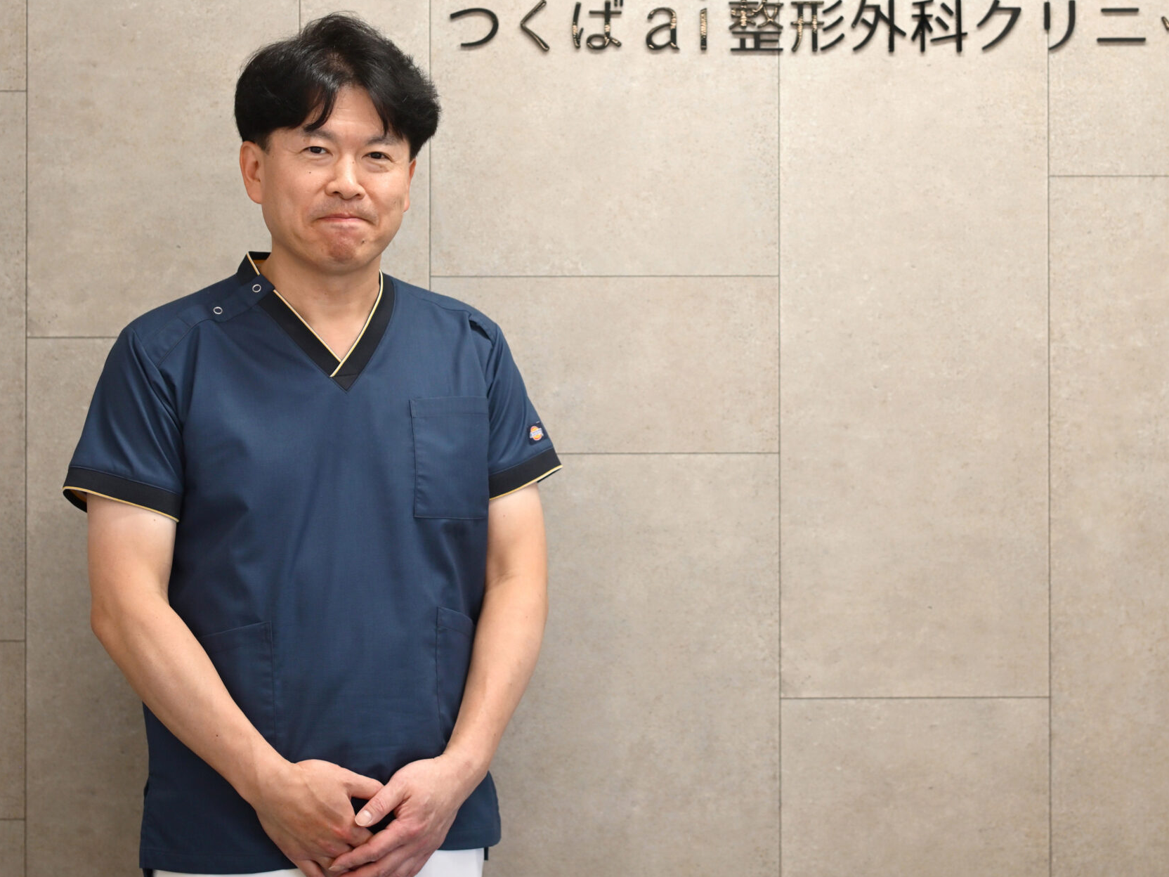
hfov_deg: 26.3
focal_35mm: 74
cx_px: 677
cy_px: 288
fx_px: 2499
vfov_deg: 19.8
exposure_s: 1/125
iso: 160
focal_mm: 50
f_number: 2.5
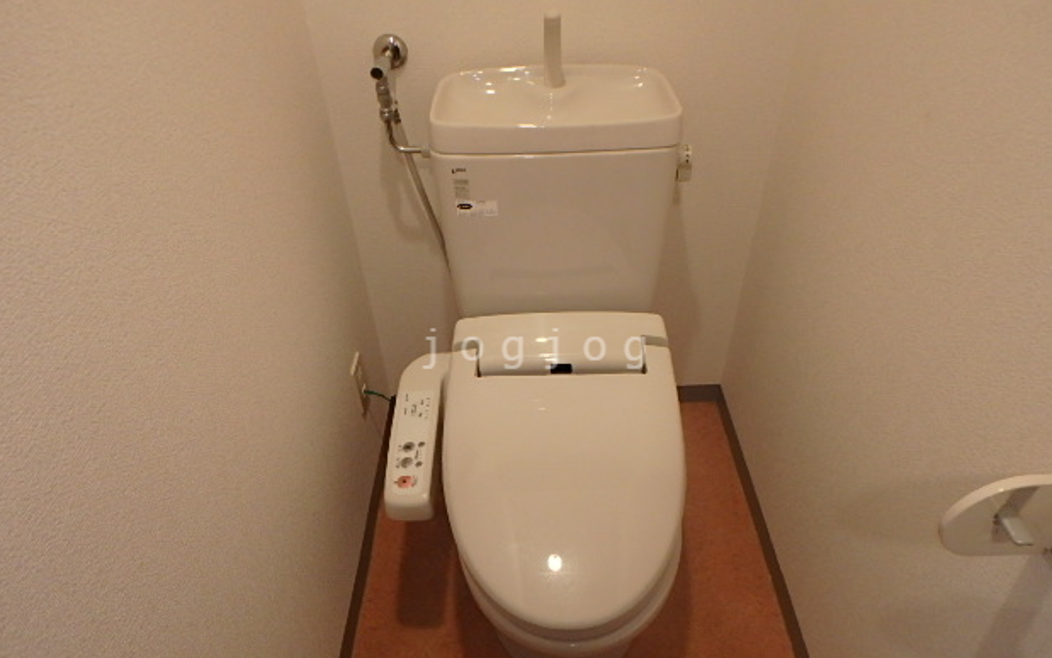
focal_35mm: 23
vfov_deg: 53.0
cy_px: 349
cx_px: 539
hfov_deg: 77.1
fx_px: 659
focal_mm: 3.7
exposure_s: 1/30
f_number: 3.5
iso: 320
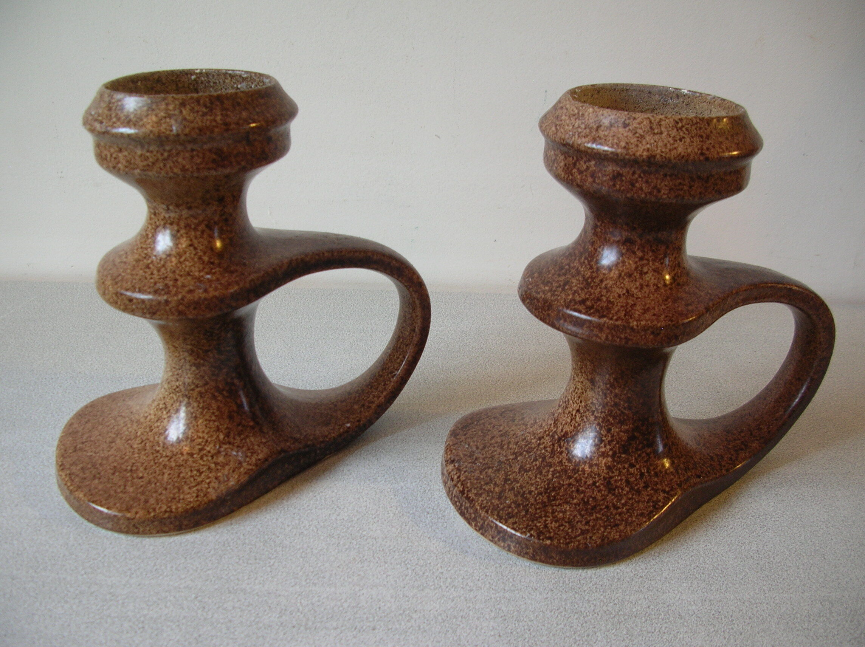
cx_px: 432
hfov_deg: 52.7
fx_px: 874
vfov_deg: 40.6
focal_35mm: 35
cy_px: 324
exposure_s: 1/5.7
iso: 51
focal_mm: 5.8
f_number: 2.8
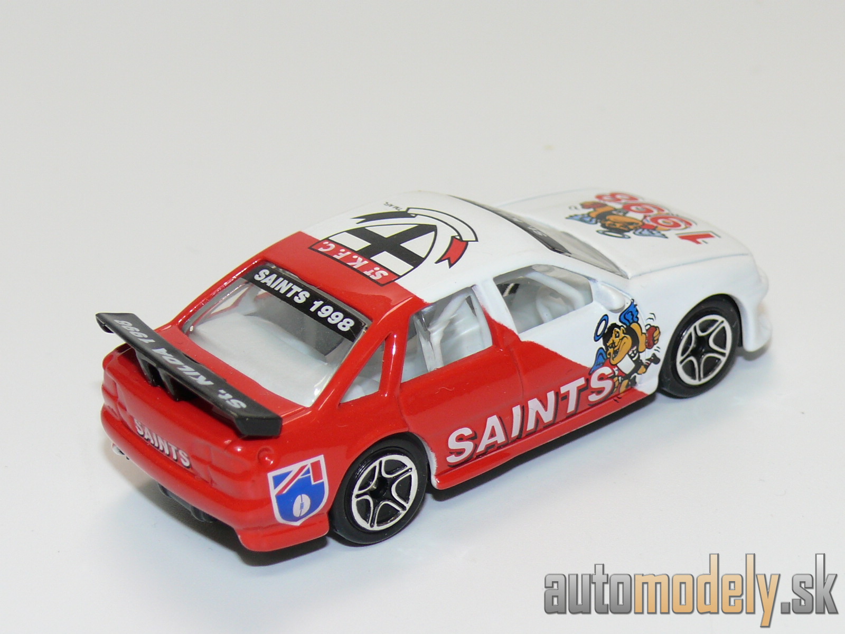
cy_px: 317
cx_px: 422
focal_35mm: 103
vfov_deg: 14.4
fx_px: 2514
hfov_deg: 19.1
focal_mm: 13.5
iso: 100
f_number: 4
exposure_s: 1/30
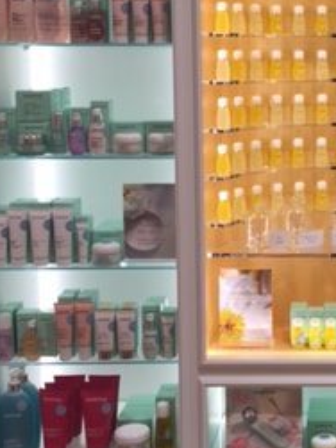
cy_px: 153
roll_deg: -0.5
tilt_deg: -6.1
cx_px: 352
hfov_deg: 19.2
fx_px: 959
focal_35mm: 74
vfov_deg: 26.2
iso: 32
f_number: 2.2
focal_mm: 4.15
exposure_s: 1/60
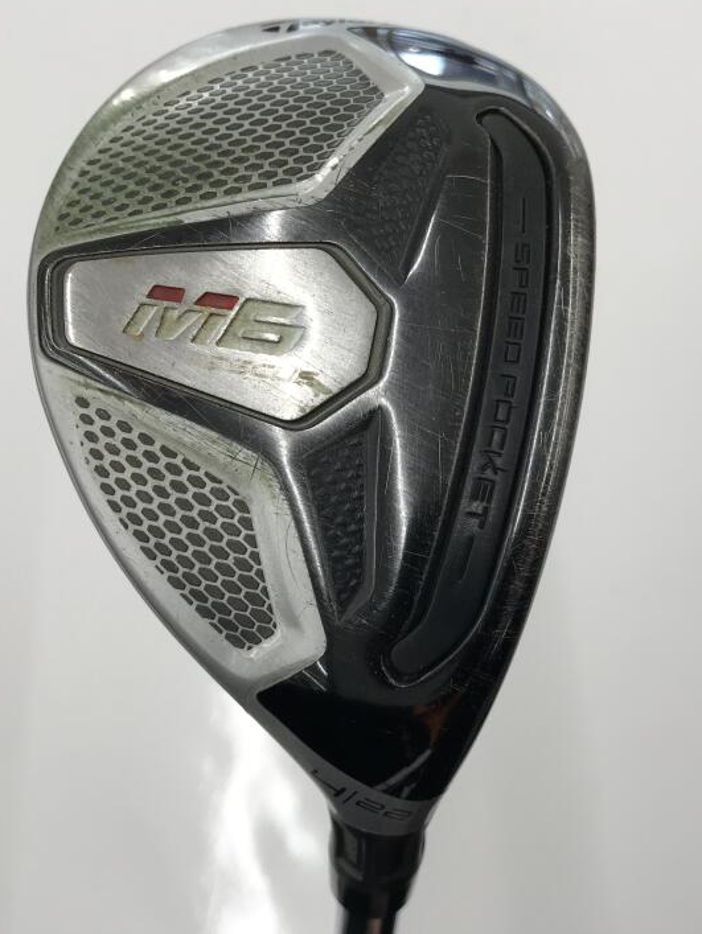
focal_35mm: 38
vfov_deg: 49.0
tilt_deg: -62.3
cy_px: 462
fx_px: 1027
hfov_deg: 37.7
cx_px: 366
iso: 32
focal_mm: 3.99
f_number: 1.8
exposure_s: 1/120
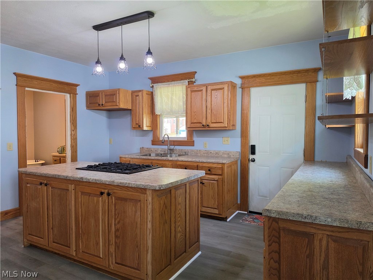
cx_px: 186
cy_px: 140
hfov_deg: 73.9
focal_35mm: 23
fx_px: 248
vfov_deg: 58.9
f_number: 1.4
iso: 200
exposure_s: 1/120
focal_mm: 6.5
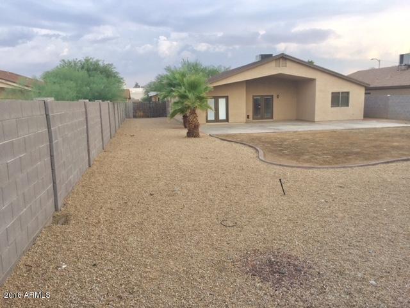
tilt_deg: -9.4
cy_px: 154
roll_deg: +1.3
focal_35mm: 29
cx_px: 205
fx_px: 343
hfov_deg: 61.7
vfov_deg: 48.2
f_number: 2.2
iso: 32
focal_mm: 4.15
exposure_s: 1/141
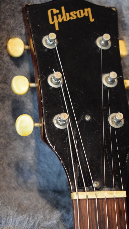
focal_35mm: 105
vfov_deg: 20.3
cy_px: 101
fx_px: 638
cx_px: 74
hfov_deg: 11.5
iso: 2800
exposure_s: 1/30
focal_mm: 52
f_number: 5.6
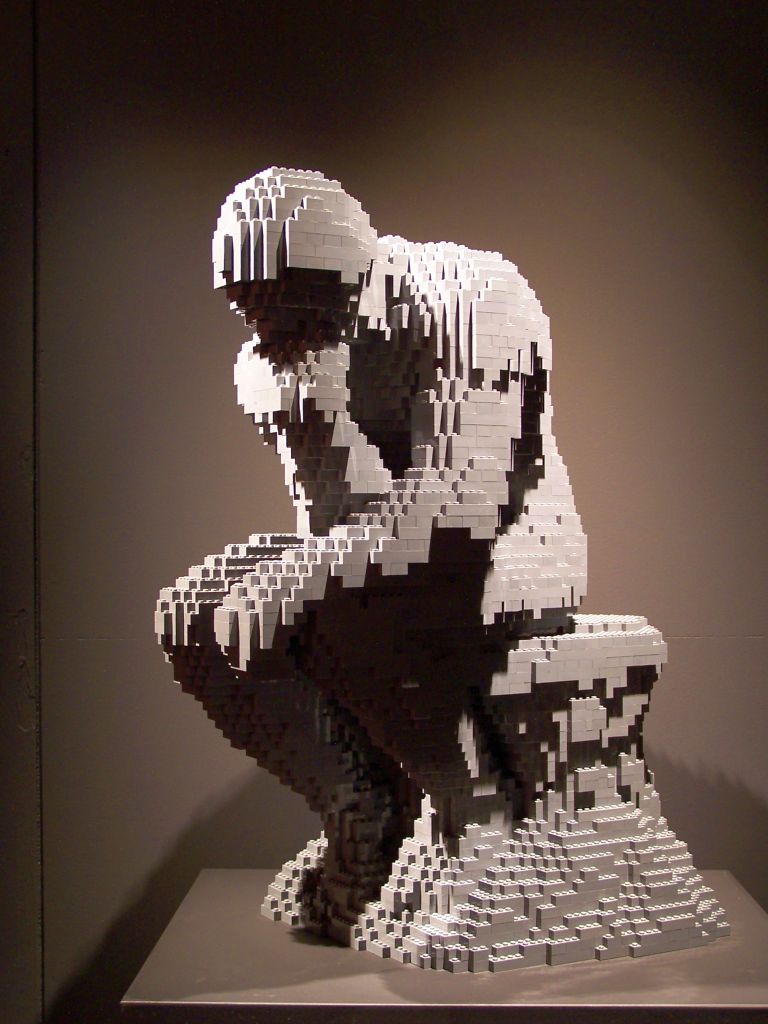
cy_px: 512
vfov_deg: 34.3
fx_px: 1657
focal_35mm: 56
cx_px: 384
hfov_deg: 26.1
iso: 80
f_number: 3.1
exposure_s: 1/2
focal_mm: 9.3
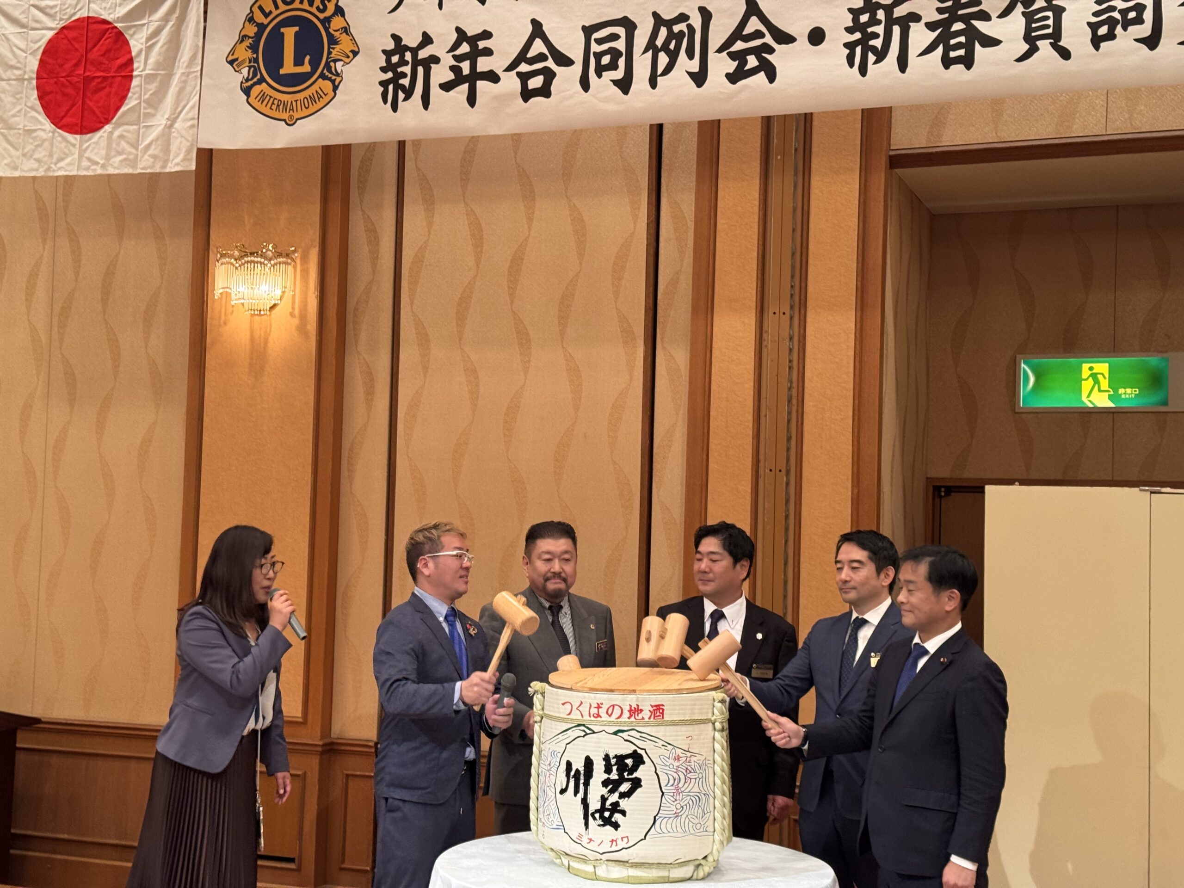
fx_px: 1642
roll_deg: -1.4
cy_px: 444
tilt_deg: +1.7
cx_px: 592
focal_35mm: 48
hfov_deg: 39.7
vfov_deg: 30.3
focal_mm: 6.76
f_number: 1.78
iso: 200
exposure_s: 1/50
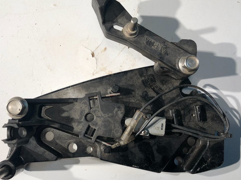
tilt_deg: -84.5
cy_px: 94
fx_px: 244
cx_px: 105
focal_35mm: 35
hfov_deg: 52.5
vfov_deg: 40.7
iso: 32
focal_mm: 4
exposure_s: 1/100
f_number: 1.8
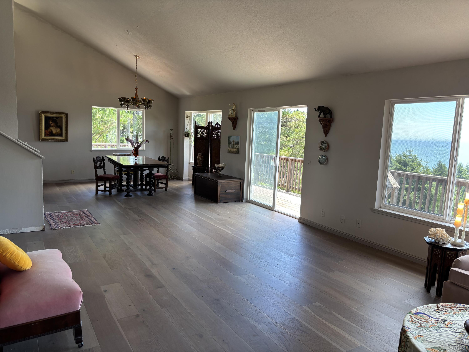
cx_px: 234
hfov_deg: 67.3
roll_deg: -2.1
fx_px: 352
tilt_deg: -7.7
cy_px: 176
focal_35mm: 26
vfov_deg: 53.1
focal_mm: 5.96
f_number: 1.6
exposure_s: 1/120
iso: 50
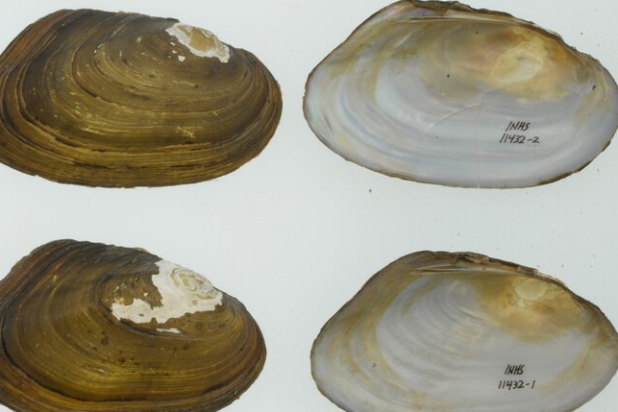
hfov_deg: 18.0
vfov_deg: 12.2
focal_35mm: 112
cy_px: 249
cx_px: 87
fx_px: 1923
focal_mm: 60
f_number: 32
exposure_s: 1/10
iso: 100
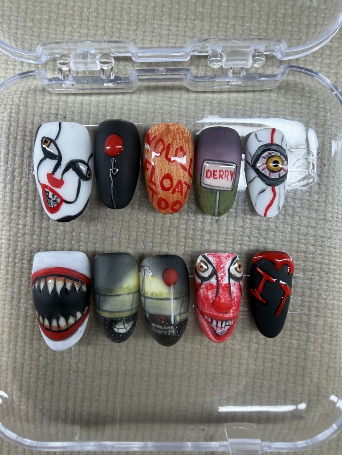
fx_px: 316
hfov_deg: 56.8
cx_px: 171
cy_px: 228
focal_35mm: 24
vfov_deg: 71.6
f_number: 2.2
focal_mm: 2.22
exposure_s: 1/120
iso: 125
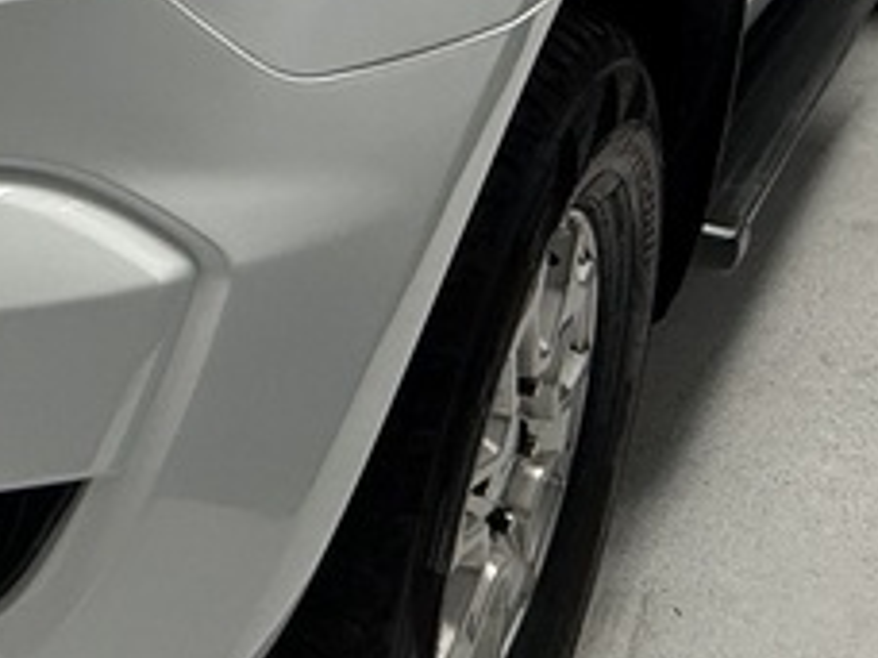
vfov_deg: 22.1
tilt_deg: -14.5
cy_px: -58
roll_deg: +0.6
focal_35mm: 63
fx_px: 1598
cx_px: -212
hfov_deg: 26.7
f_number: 2.2
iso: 200
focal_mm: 2.22
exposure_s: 1/100
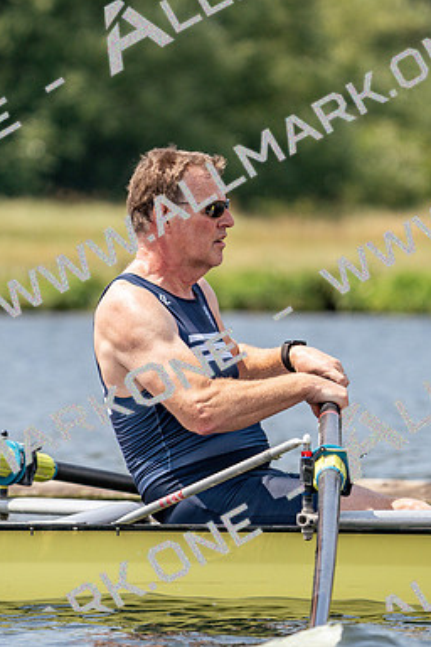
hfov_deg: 2.9
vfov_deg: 4.4
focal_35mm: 471
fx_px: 8458
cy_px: 323
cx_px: 197
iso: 250
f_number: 6.3
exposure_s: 1/1600
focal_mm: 312
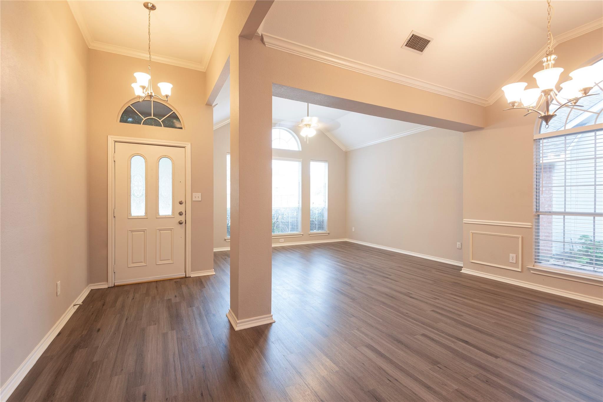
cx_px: 302
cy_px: 201
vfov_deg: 73.8
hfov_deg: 96.7
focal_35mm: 16
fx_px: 268
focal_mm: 16
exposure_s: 1
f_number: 7.1
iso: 100
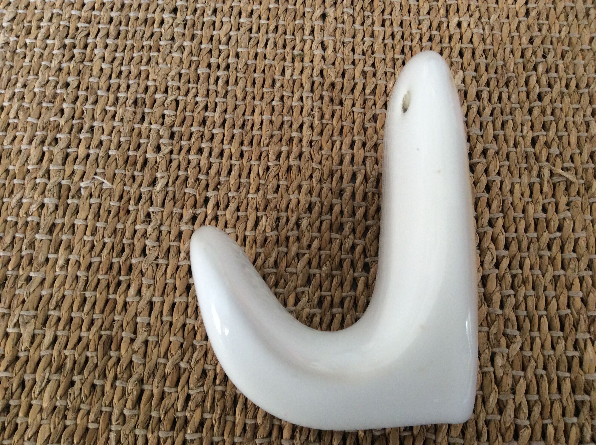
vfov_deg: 44.1
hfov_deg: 56.9
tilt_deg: -69.9
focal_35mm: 32
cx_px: 298
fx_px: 550
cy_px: 222
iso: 100
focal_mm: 3.3
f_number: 2.4
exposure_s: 1/25
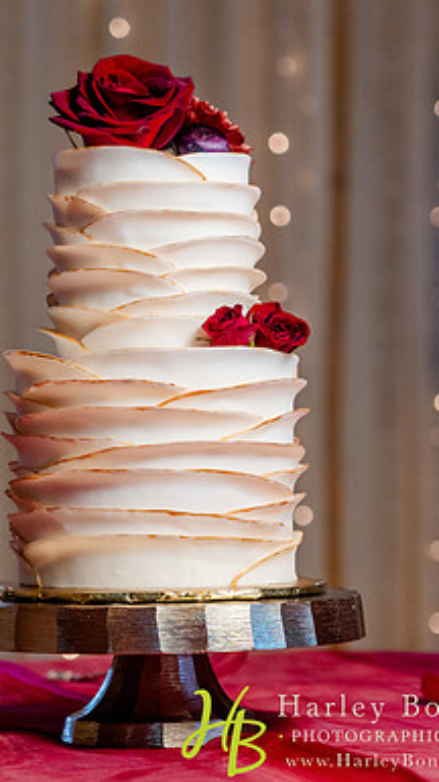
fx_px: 2385
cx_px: 360
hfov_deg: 10.5
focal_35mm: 115
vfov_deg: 18.6
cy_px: 391
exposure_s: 1/200
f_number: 4
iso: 1250
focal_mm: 71
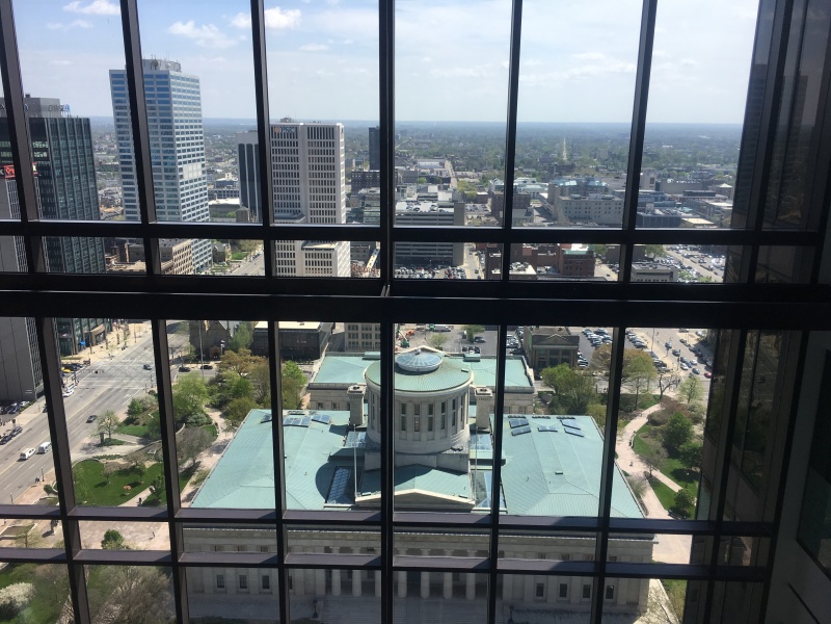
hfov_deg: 61.7
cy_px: 312
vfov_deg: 48.2
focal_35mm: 29
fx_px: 696
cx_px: 416
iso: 25
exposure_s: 1/541
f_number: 2.2
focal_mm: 4.15
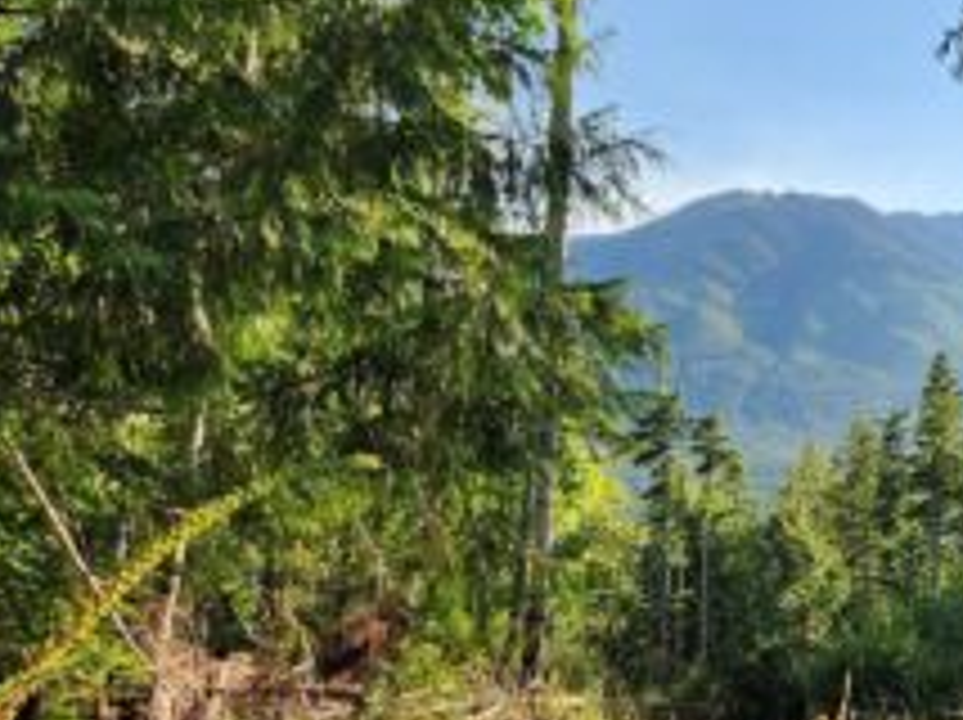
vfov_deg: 33.5
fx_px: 1195
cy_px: 351
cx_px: 850
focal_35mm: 43
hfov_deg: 40.8
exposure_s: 1/750
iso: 20
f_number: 1.8
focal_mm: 5.4
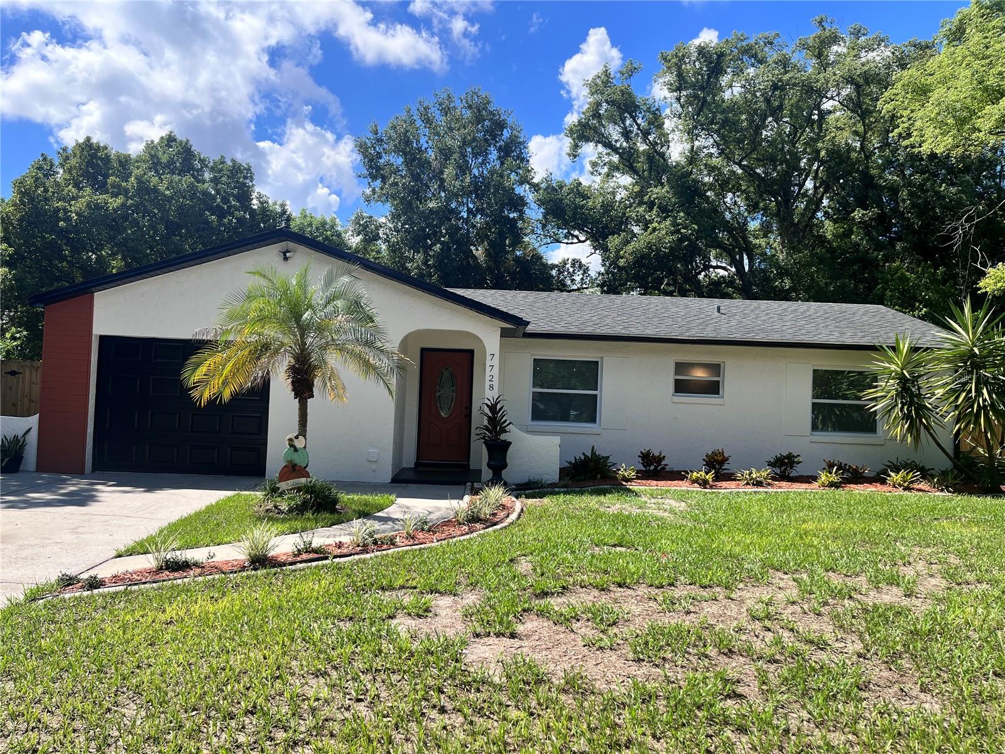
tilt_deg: +0.9
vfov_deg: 53.1
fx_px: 755
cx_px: 502
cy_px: 377
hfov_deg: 67.3
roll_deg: -2.1
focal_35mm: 26
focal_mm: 5.1
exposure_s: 1/2101
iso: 50
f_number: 1.6
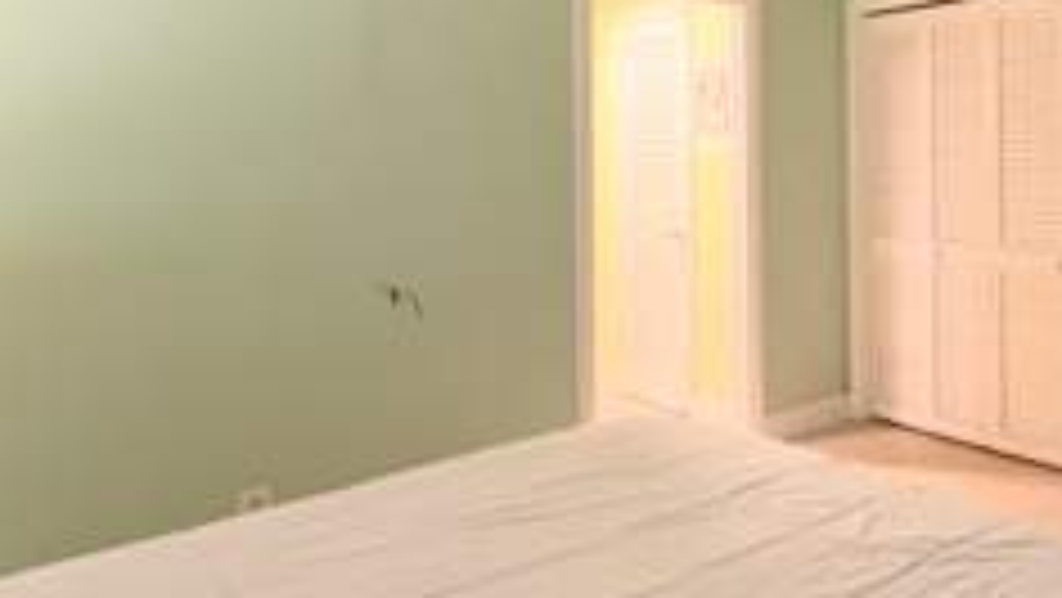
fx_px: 873
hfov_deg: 56.7
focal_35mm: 31
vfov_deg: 36.9
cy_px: 146
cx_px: 891
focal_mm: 2.22
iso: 800
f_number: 2.2
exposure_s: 1/60
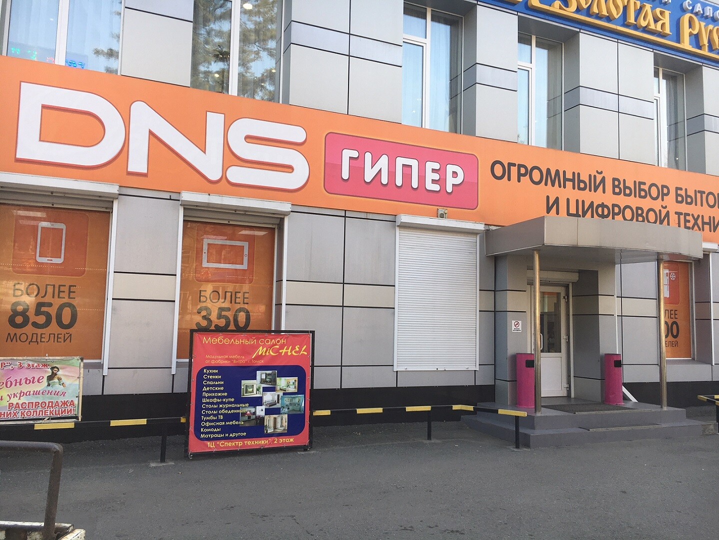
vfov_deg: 48.2
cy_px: 270
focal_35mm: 29
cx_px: 360
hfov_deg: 61.7
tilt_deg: +5.2
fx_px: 602
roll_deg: -1.0
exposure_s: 1/333
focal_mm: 4.15
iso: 25
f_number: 2.2
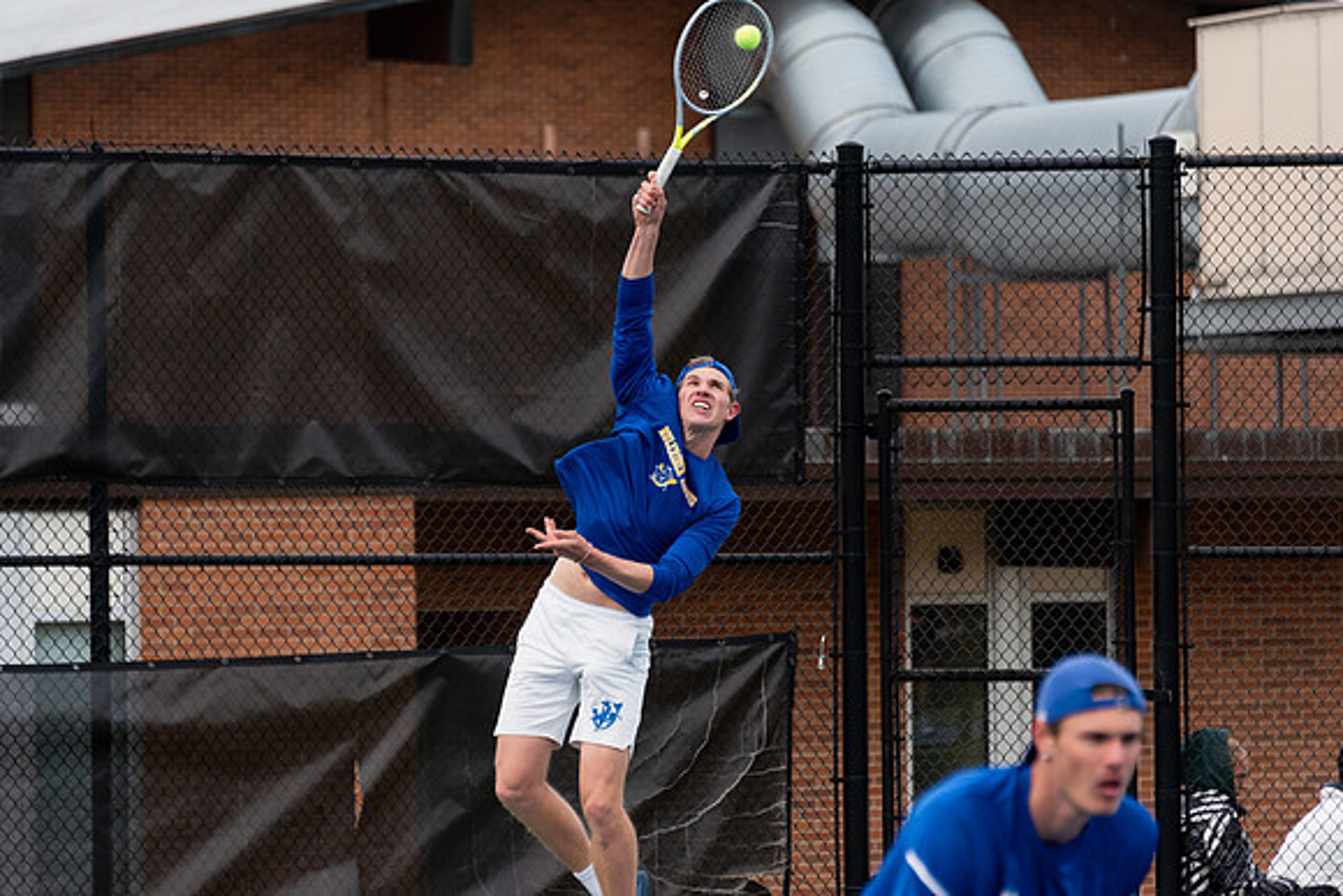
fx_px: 8772
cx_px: 681
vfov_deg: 5.8
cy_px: 450
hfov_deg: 8.8
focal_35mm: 235
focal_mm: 230
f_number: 5.6
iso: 640
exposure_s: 1/1600
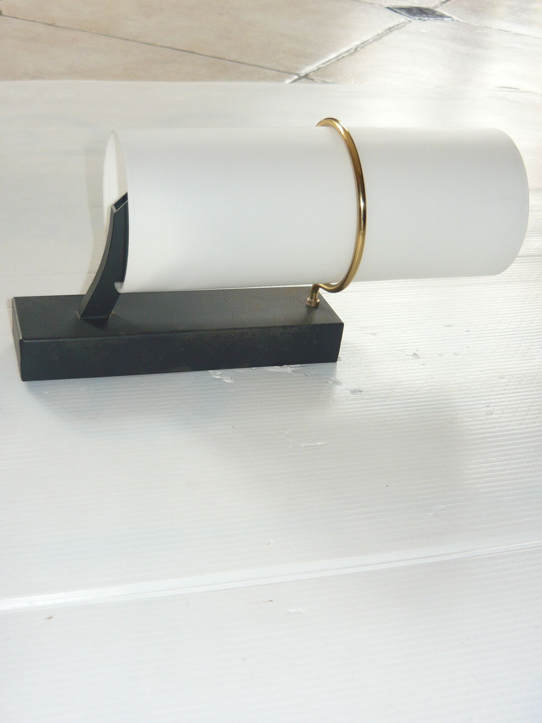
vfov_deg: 42.1
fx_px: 939
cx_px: 271
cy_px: 362
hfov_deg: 32.2
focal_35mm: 45
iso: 100
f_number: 2.8
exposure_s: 1/80
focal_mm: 5.5
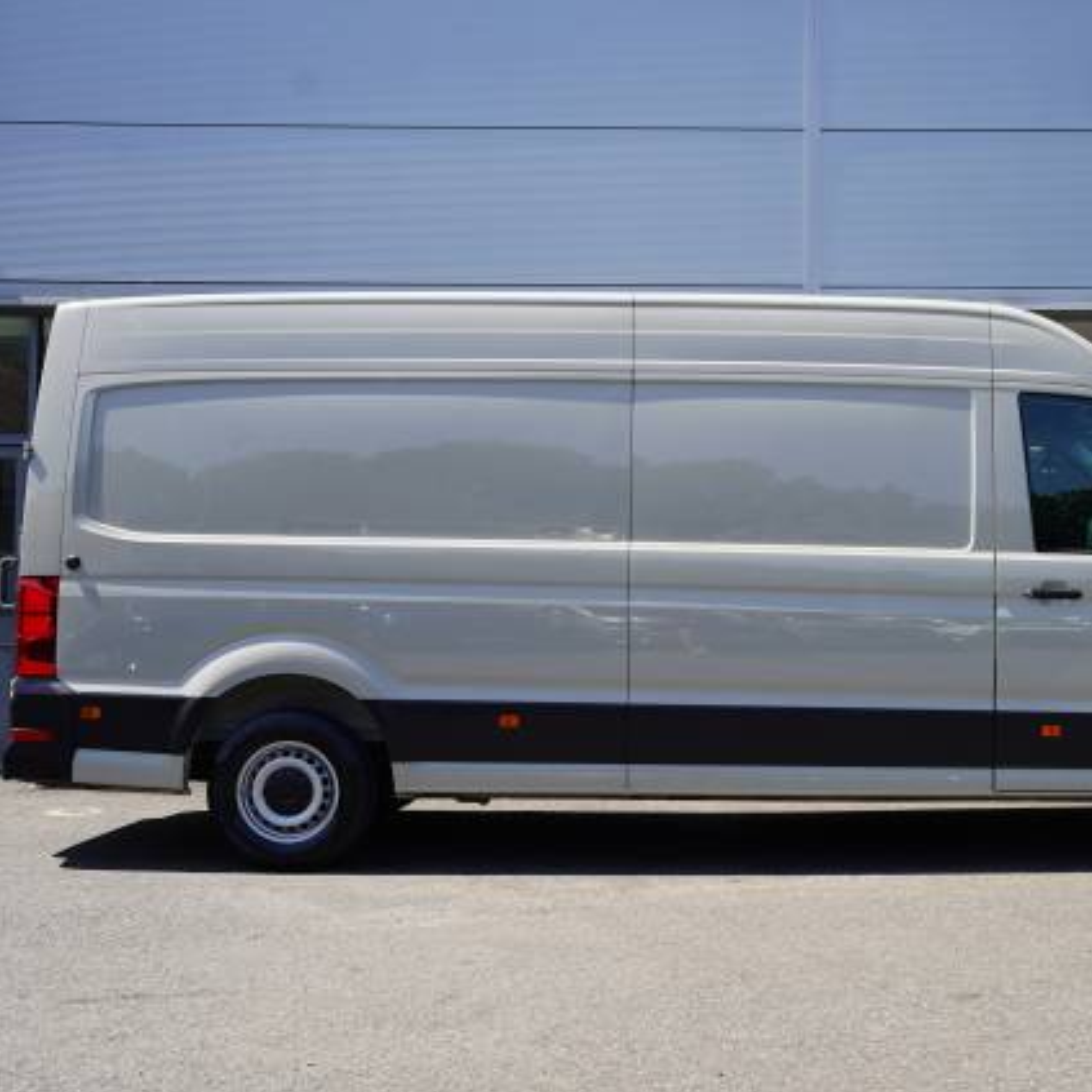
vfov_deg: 37.6
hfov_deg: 37.1
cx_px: 741
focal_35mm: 45
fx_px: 1606
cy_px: 547
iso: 100
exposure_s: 1/160
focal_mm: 35
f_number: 5
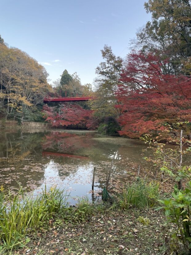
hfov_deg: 53.1
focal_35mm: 26
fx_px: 191
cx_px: 96
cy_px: 128
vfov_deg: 67.3
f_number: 1.6
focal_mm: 4.2
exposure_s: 1/121
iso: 100
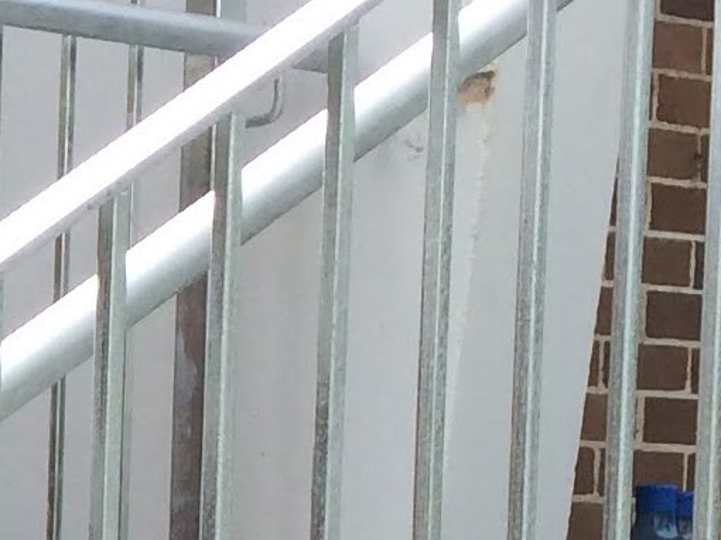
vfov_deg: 9.8
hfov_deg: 12.6
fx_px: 2894
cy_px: 1134
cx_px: -676
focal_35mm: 139
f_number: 2.2
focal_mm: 4.15
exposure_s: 1/1080
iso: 32
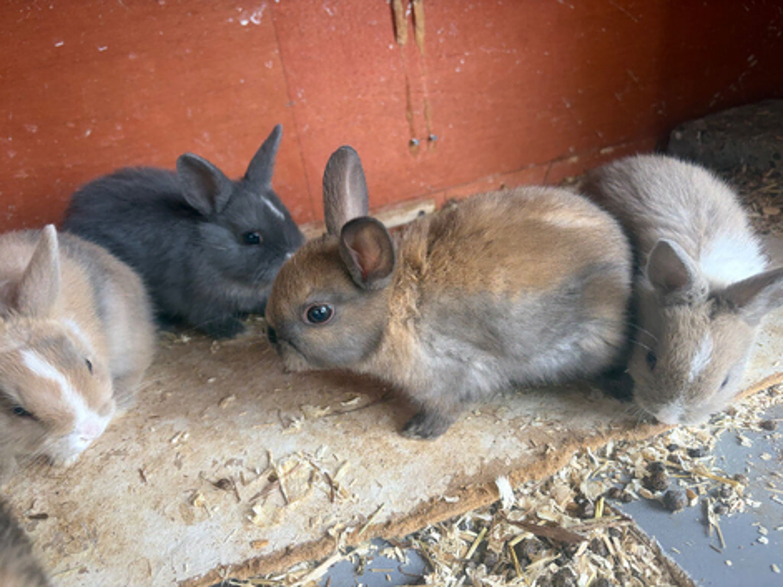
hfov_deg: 67.3
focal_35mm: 26
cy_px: 294
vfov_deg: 53.0
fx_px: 588
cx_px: 392
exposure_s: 1/121
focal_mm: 5.96
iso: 80
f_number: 1.6
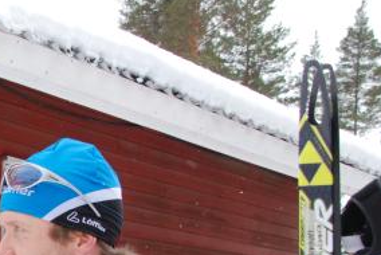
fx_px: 1297
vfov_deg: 11.0
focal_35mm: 122
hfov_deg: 15.8
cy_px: 309
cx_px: -122
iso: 800
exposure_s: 1/320
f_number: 9
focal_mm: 29
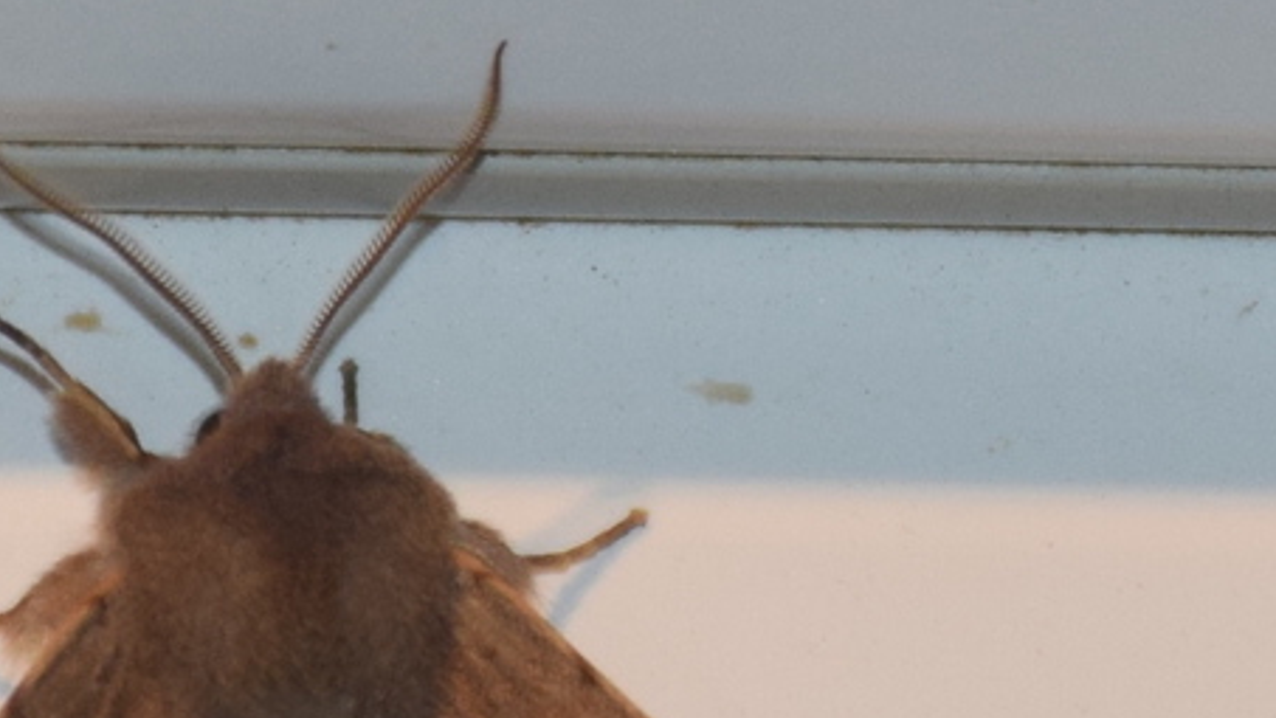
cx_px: 403
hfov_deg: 5.0
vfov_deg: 2.8
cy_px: 687
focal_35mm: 433
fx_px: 14653
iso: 500
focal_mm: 130
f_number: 5.6
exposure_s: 1/160
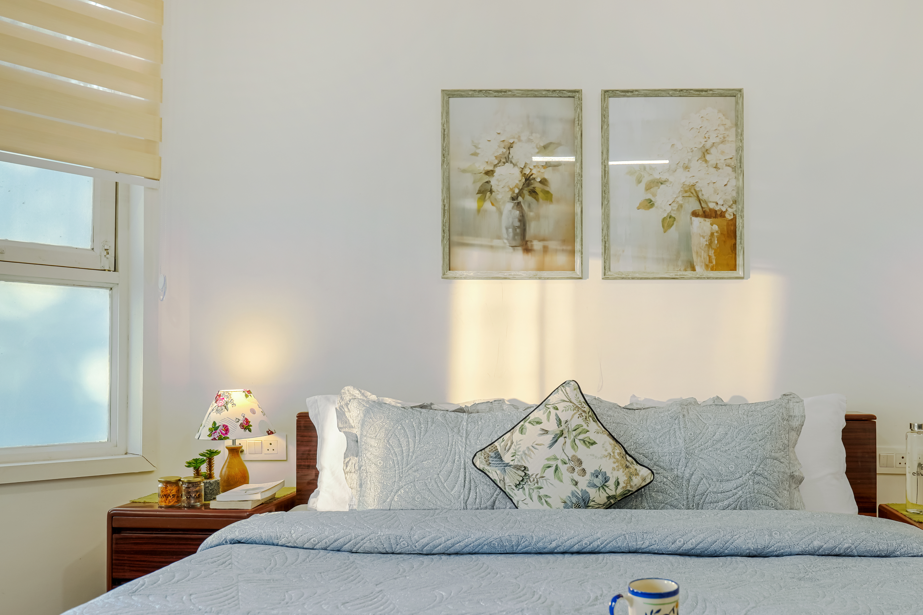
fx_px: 846
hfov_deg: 57.0
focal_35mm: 33
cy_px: 391
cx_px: 529
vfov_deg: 39.6
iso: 400
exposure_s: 1/20
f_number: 4
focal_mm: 25
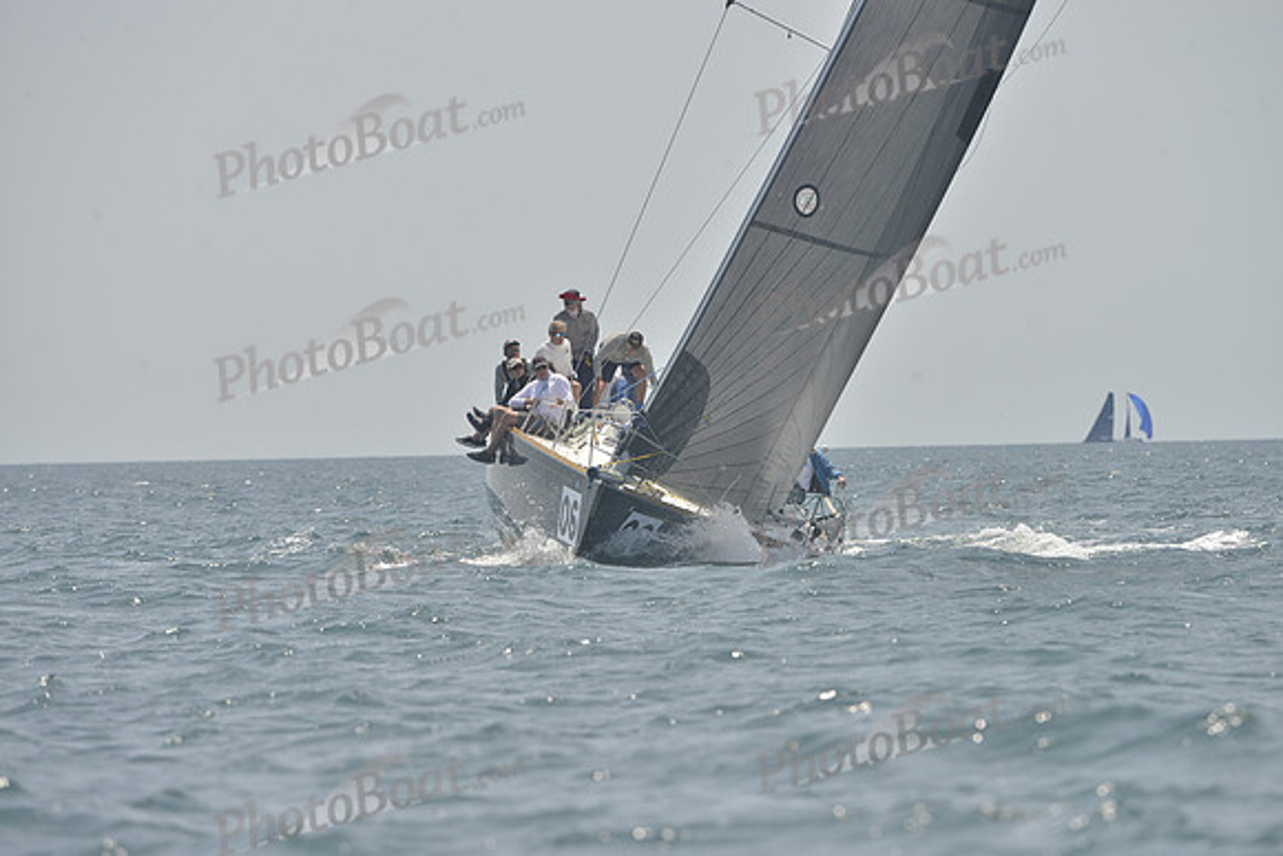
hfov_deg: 8.6
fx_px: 8555
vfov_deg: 5.7
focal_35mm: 240
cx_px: 642
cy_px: 428
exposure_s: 1/800
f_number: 10
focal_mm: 240
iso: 280
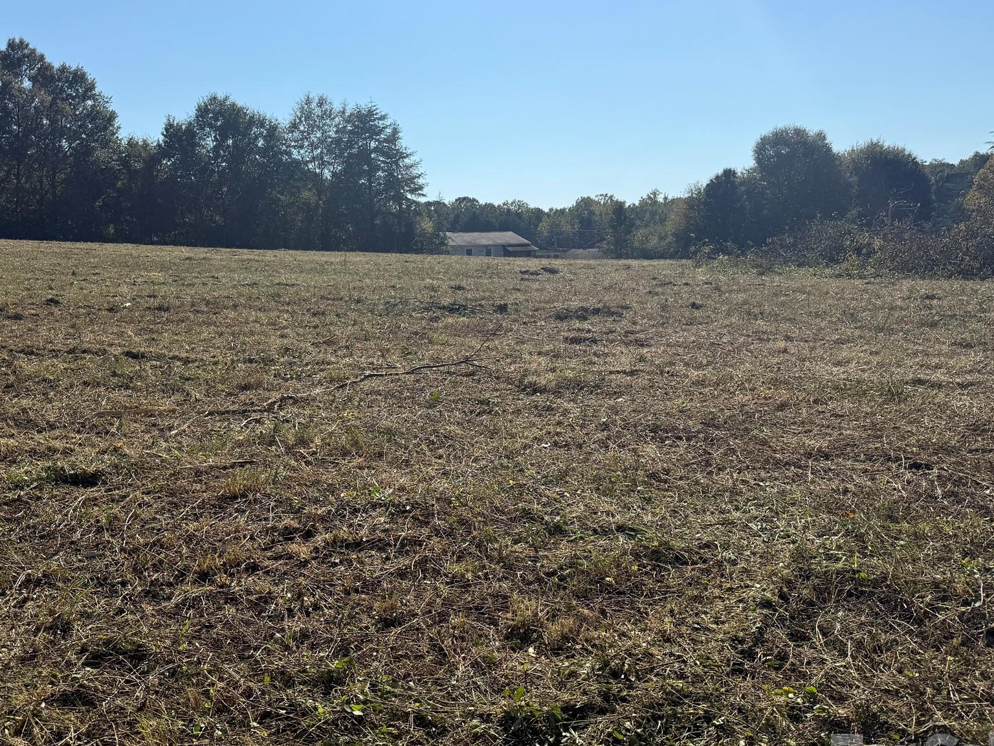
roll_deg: +1.4
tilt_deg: -4.1
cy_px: 364
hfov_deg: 56.2
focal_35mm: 32
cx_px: 375
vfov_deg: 44.2
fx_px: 919
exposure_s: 1/8130
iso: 80
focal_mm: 6.76
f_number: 1.78
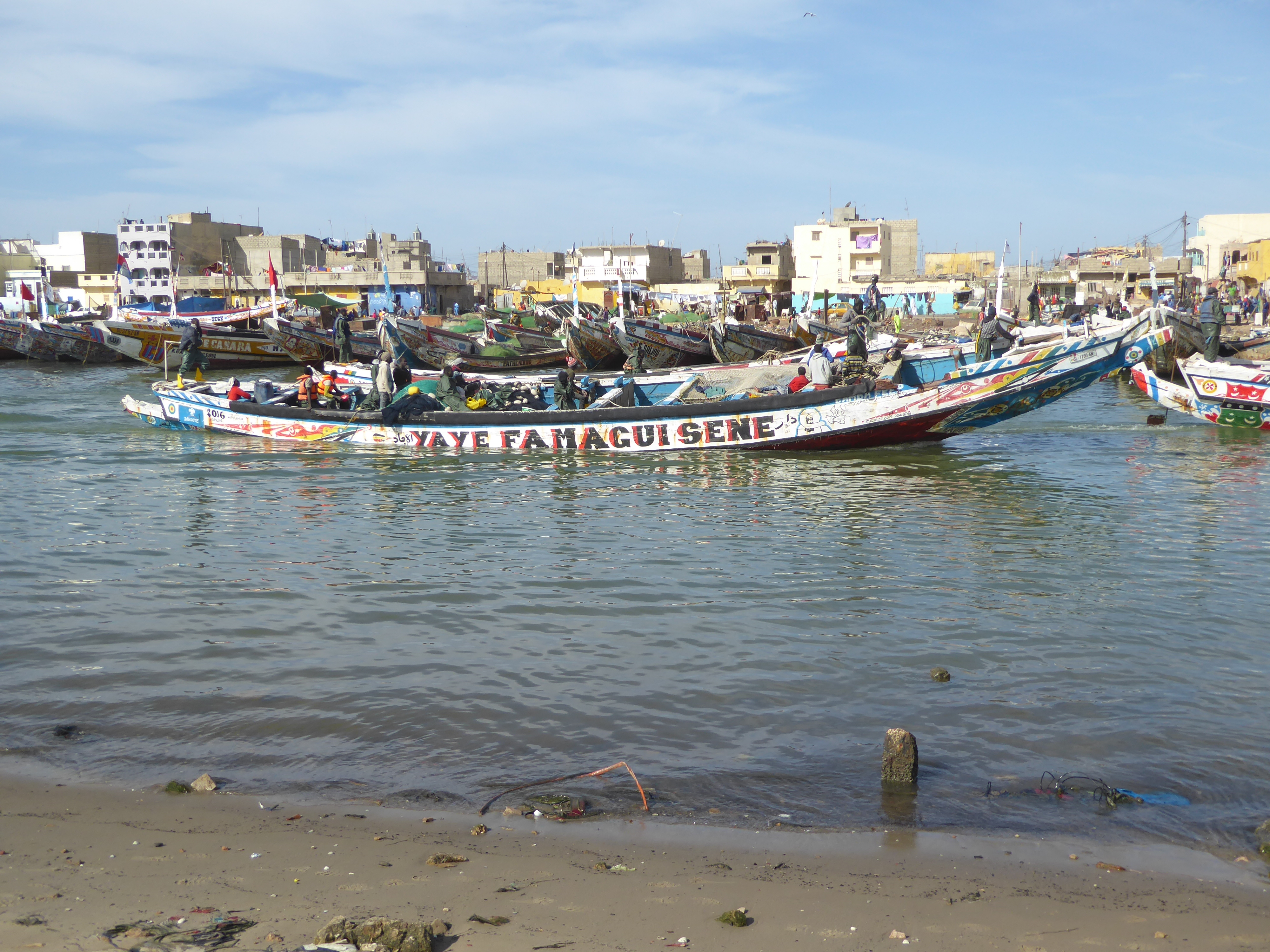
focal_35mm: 39
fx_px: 1431
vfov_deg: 36.8
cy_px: 476
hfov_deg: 47.9
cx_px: 635
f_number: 3.7
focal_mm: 6.7
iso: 80
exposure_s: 1/800
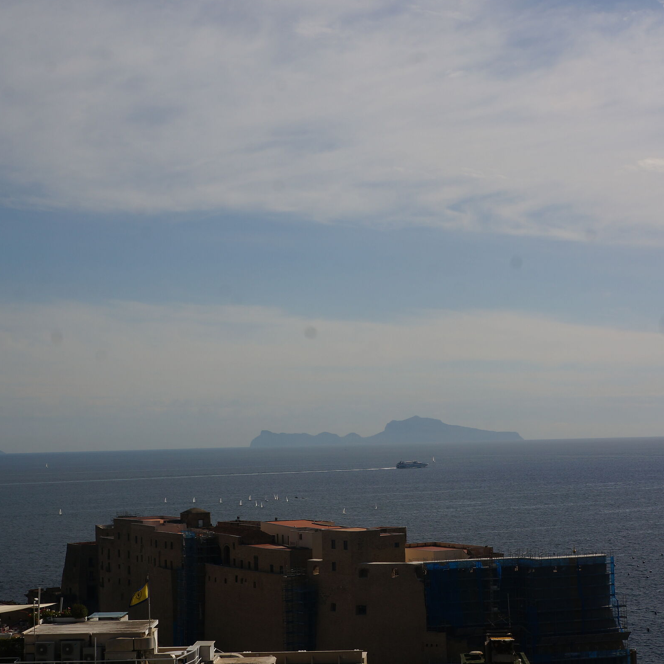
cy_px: 333
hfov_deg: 27.7
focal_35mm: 62
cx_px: 301
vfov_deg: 27.7
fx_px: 1346
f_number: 13
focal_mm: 32
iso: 100
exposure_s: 1/125
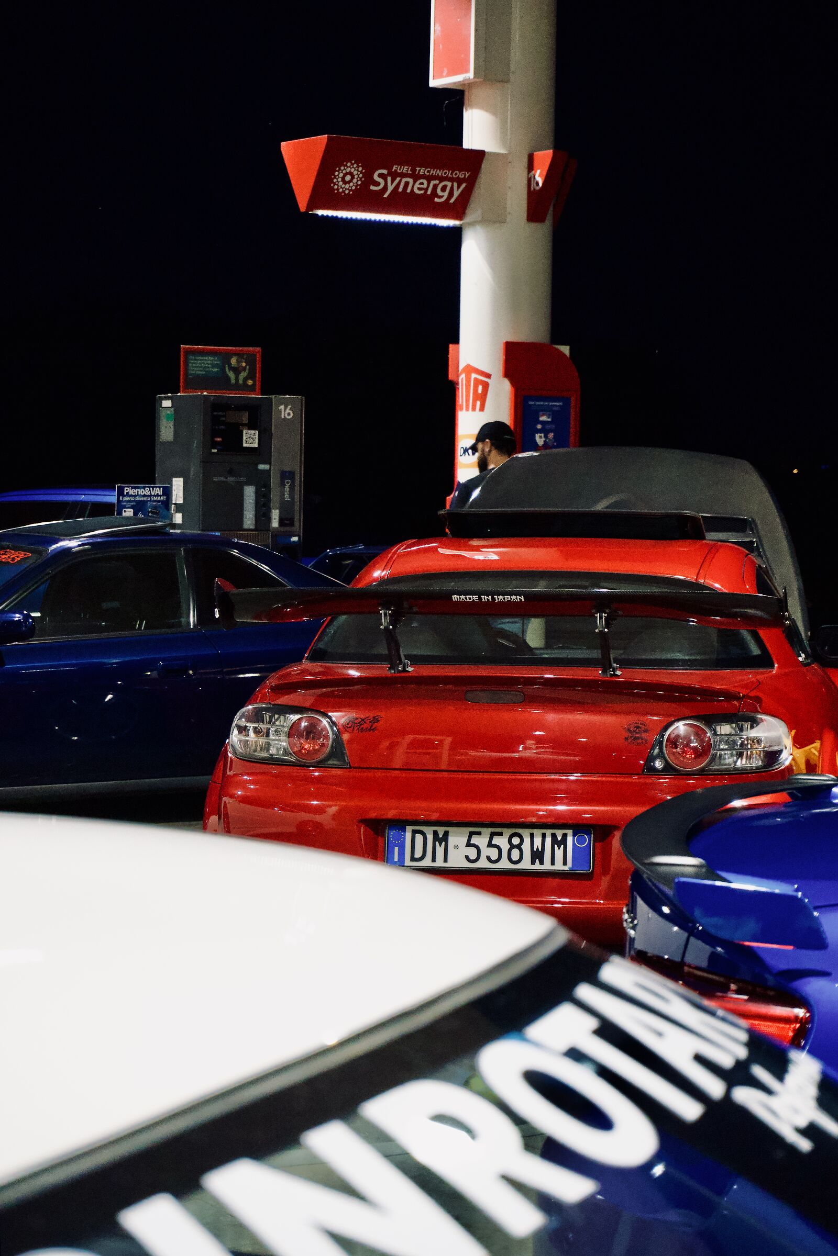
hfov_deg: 18.2
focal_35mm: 75
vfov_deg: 27.0
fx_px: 2619
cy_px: 628
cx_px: 419
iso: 6400
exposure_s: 1/80
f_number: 5.6
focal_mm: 50
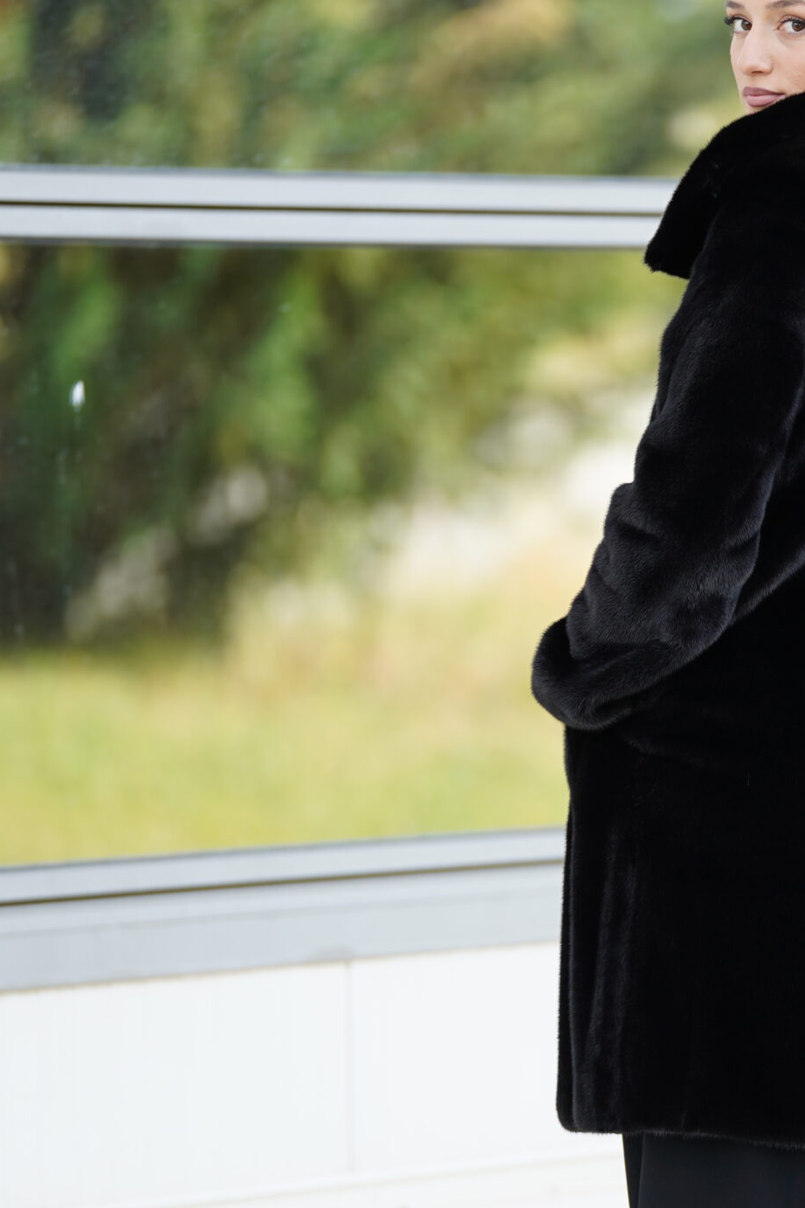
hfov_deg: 4.8
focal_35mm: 285
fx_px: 9559
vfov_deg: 7.2
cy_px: 673
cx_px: 720
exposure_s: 1/250
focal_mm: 154
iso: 200
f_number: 2.8
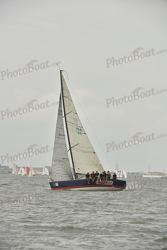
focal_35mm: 210
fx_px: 1460
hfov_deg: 6.5
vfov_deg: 9.8
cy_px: 125
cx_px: 84
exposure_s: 1/1250
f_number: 7.1
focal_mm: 210
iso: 320
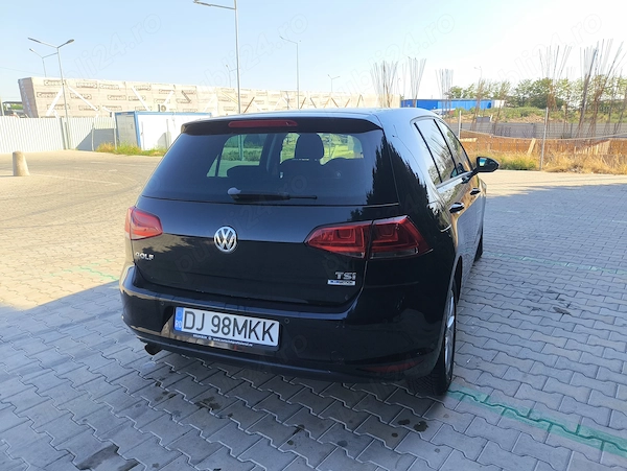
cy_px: 236
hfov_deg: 69.3
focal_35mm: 25
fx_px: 453
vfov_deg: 54.9
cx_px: 314
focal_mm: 4.71
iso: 50
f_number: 1.7
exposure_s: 1/467
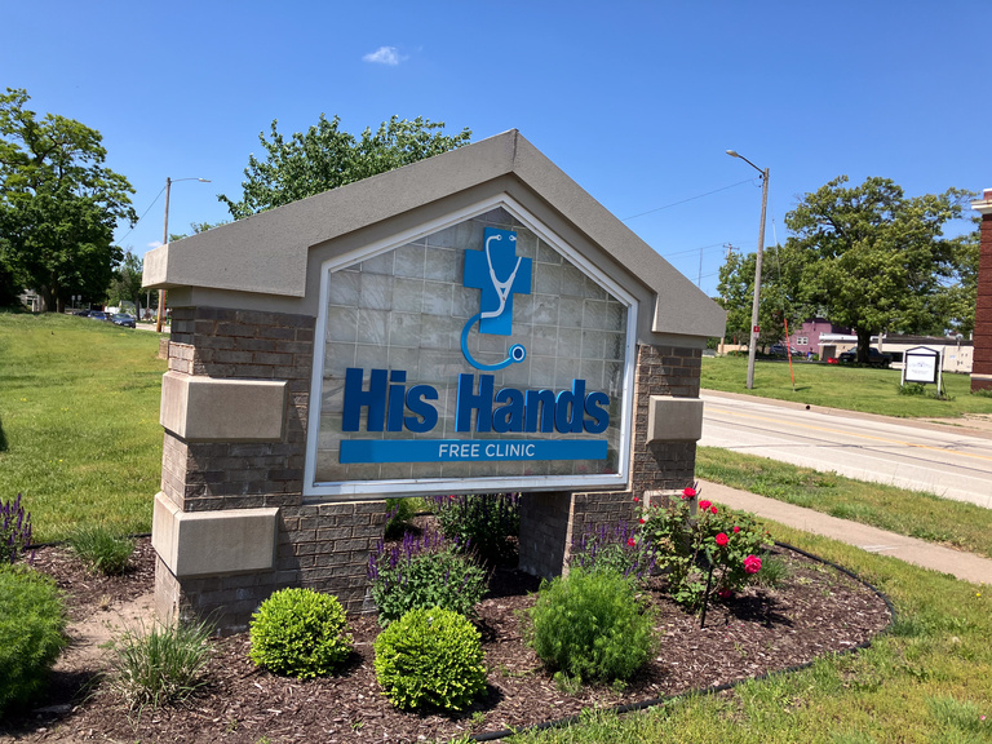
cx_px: 496
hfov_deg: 63.4
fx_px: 802
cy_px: 372
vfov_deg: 49.7
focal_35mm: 28
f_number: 1.8
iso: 32
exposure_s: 1/1500
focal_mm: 3.99
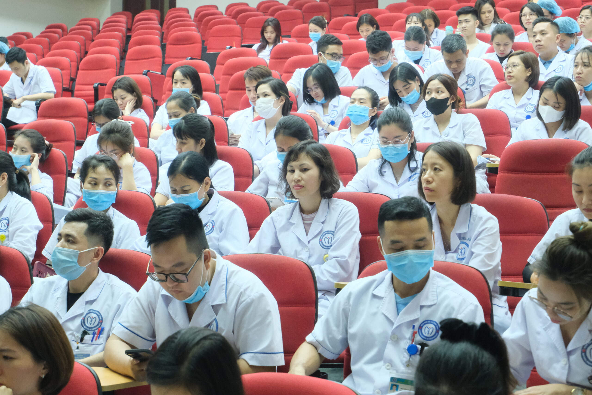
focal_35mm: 68
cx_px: 296
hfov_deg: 29.7
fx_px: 1118
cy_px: 198
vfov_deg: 20.0
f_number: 5.6
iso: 6400
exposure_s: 1/40
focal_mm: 45
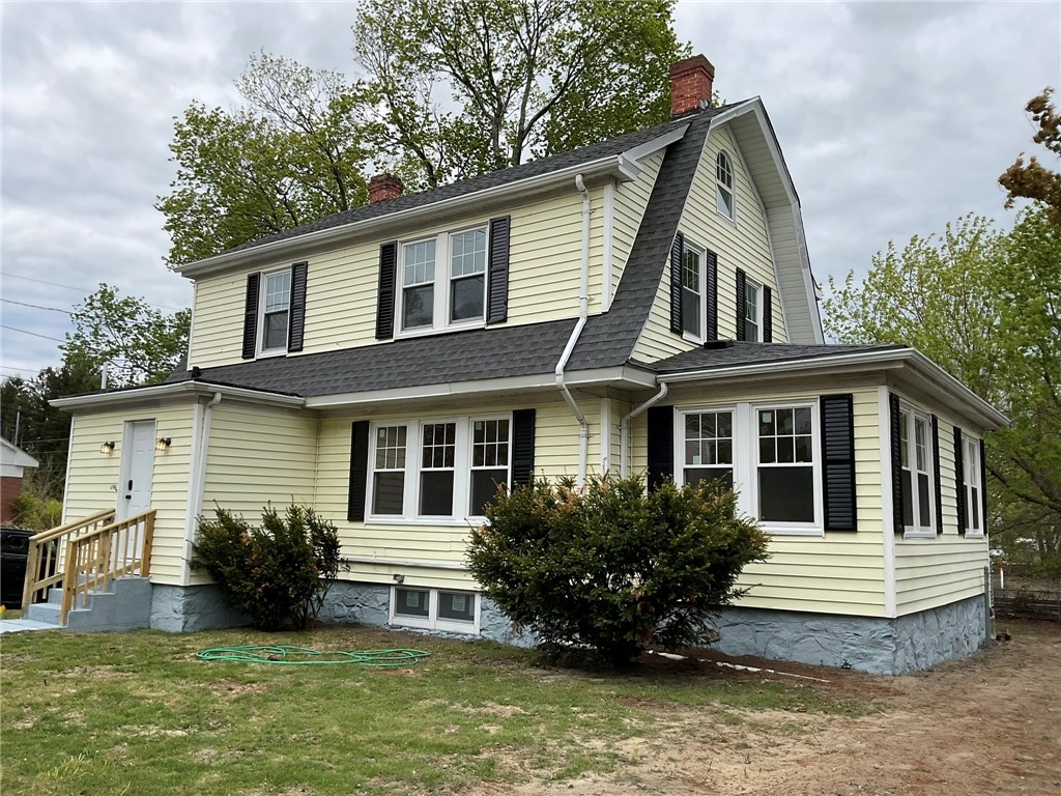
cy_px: 398
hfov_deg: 61.7
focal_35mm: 29
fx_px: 889
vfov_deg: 48.2
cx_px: 530
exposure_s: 1/1377
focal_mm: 3
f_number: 1.8
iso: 16
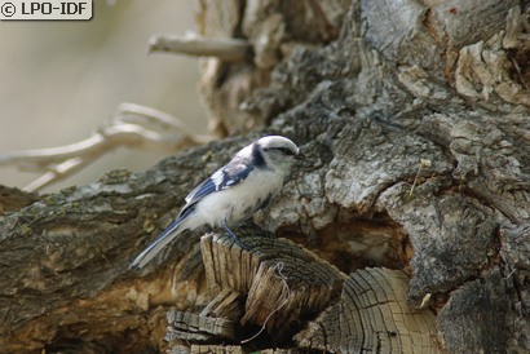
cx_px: 265
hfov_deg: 1.7
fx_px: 17679
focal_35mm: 1200
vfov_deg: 1.1
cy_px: 177
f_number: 5.6
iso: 400
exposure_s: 1/250
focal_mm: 800
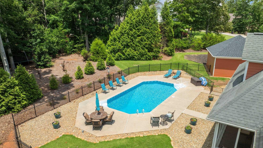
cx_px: 131
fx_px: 188
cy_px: 89
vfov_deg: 42.7
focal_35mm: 27
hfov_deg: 69.9
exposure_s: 1/80
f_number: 4.5
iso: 100
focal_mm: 12.29
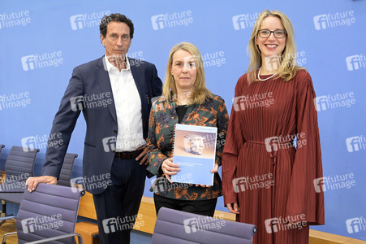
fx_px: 457
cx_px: 183
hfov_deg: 43.6
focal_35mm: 45
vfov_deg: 29.8
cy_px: 122
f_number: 5
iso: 3200
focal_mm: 45
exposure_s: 1/250
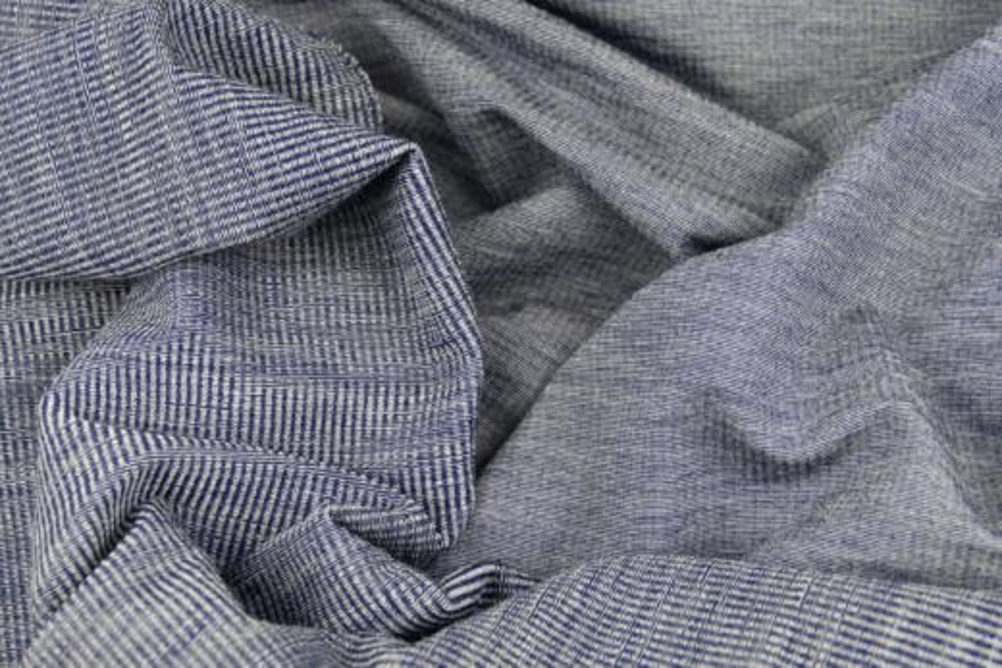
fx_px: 1949
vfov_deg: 19.5
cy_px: 334
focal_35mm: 70
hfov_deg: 28.8
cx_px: 501
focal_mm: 25.64
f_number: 3.7
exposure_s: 1/80
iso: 800
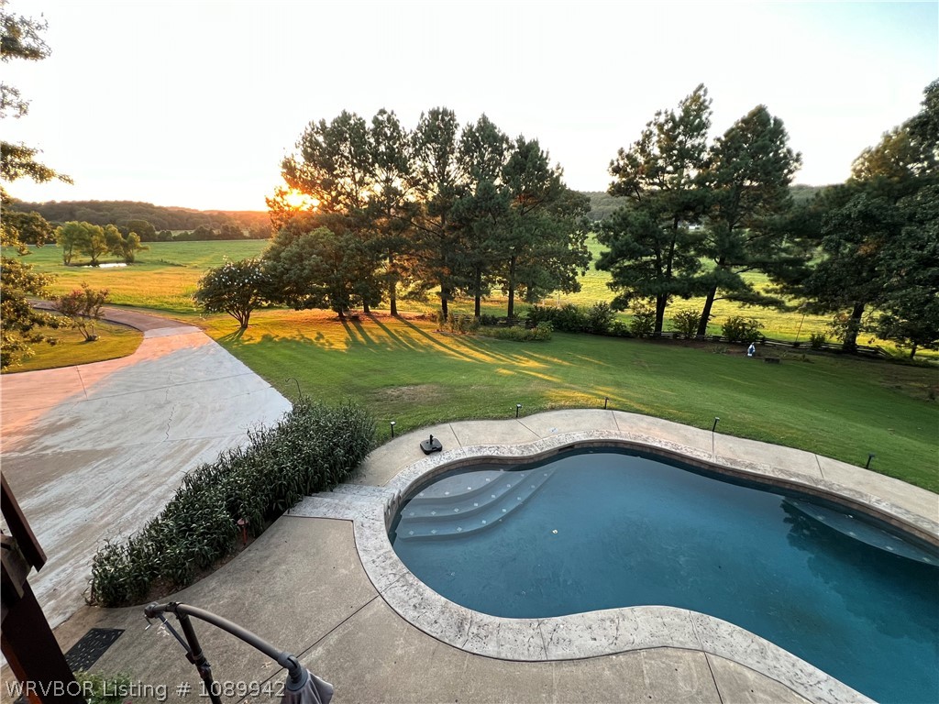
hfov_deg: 106.2
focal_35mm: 13
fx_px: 353
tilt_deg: -19.1
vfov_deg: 89.9
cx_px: 470
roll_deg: -0.9
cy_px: 352
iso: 160
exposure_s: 1/99
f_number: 1.8
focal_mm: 1.57
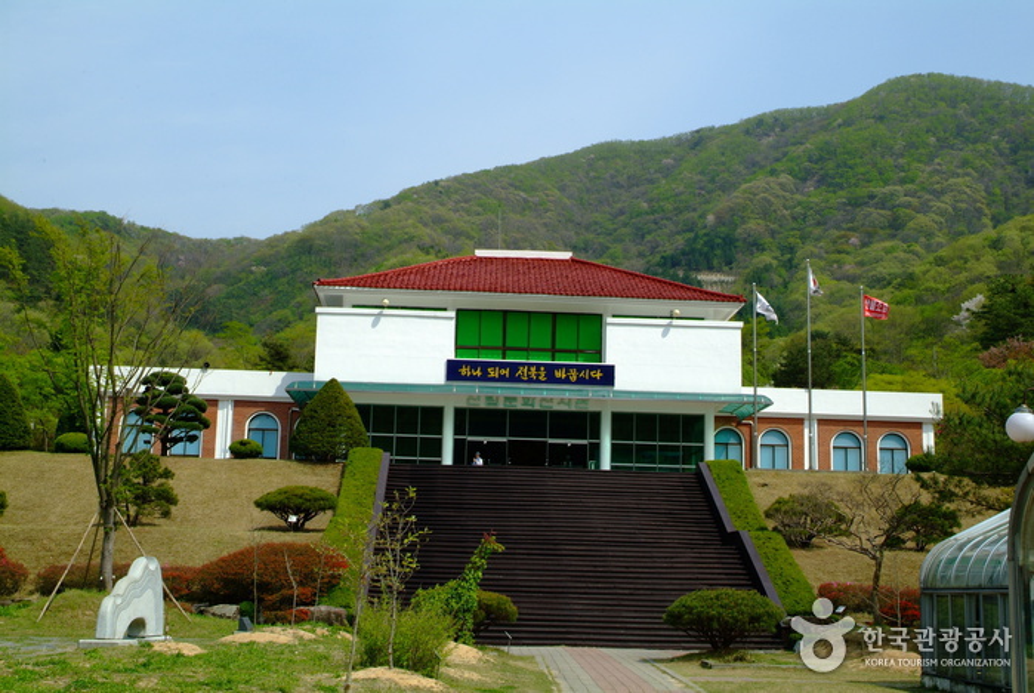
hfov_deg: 41.9
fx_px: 1352
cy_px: 346
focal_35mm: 47
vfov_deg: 28.7
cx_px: 517
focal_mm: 31
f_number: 13
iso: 200
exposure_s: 1/125
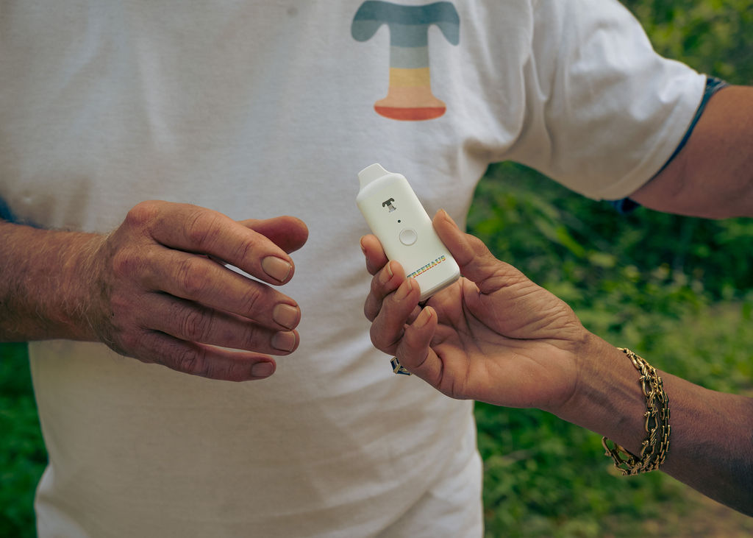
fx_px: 1010
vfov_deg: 29.8
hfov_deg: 40.9
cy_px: 269
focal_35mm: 47
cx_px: 404
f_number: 5.6
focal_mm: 45
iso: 200
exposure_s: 1/200
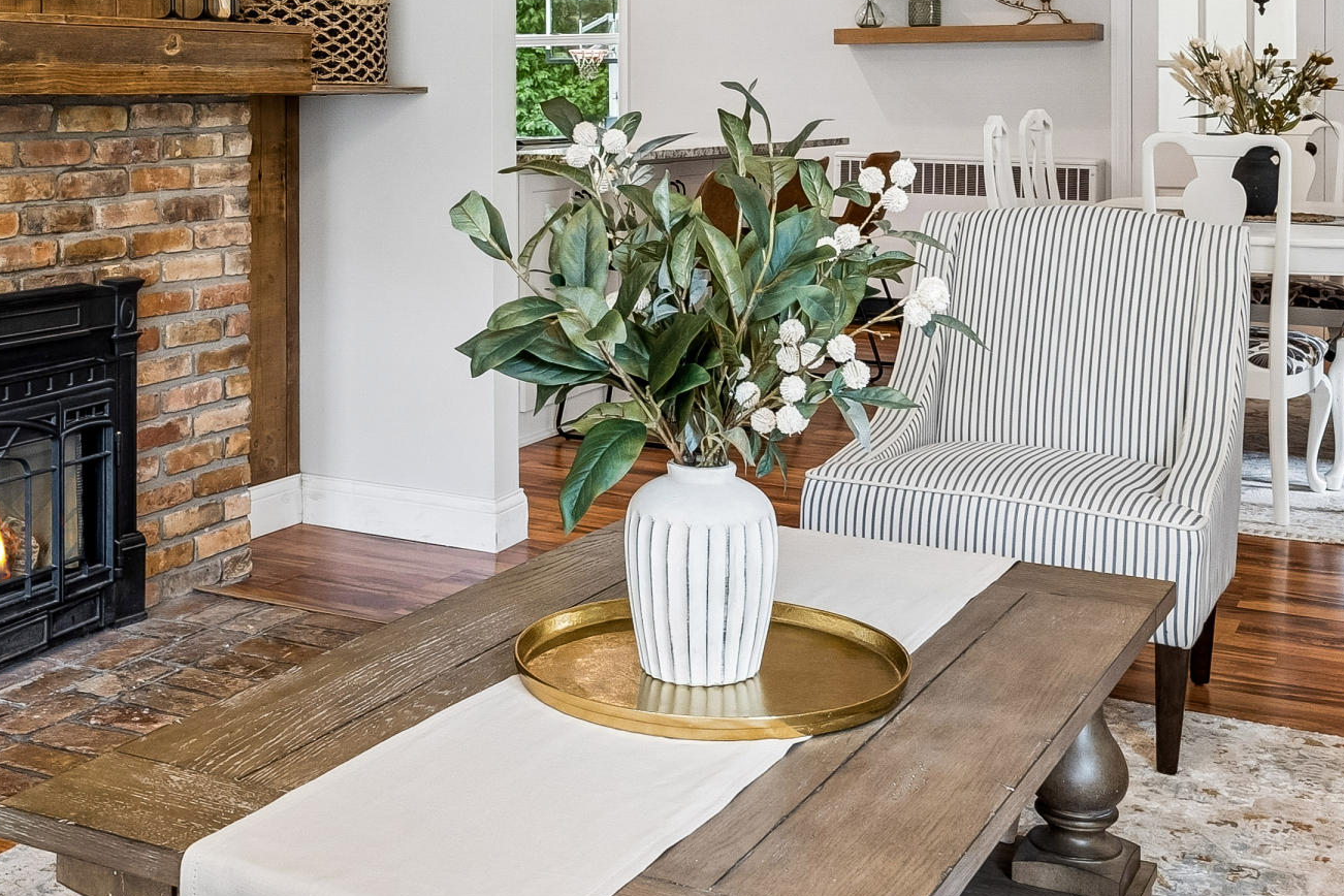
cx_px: 541
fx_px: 1755
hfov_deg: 41.7
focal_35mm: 47
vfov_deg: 27.8
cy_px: 133
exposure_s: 1/6
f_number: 8
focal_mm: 17
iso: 400
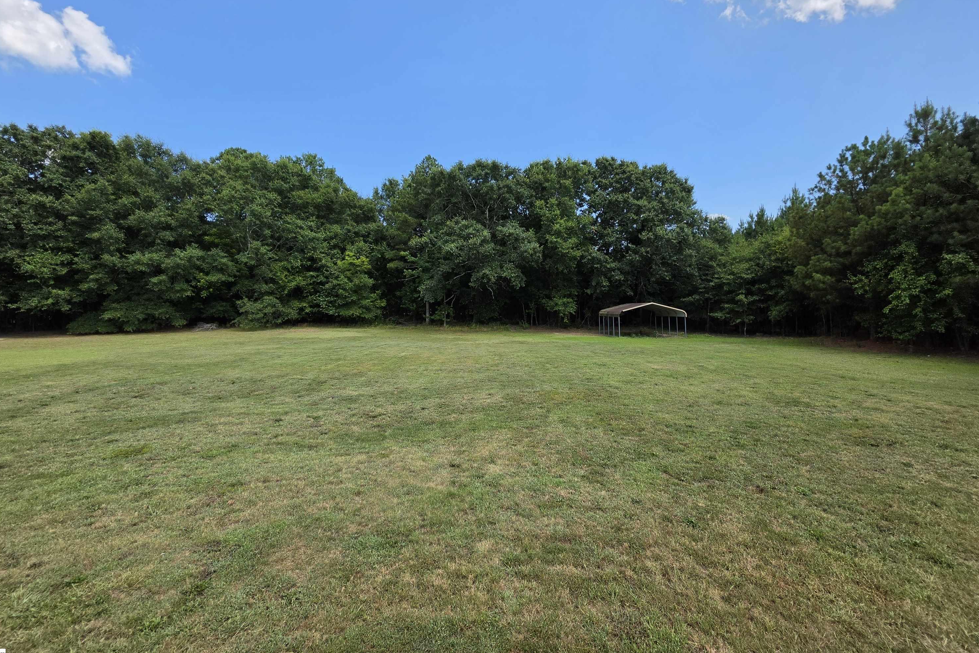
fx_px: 381
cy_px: 278
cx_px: 482
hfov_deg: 104.2
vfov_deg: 80.7
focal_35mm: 14
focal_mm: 2.2
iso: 32
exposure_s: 1/1580
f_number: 1.9
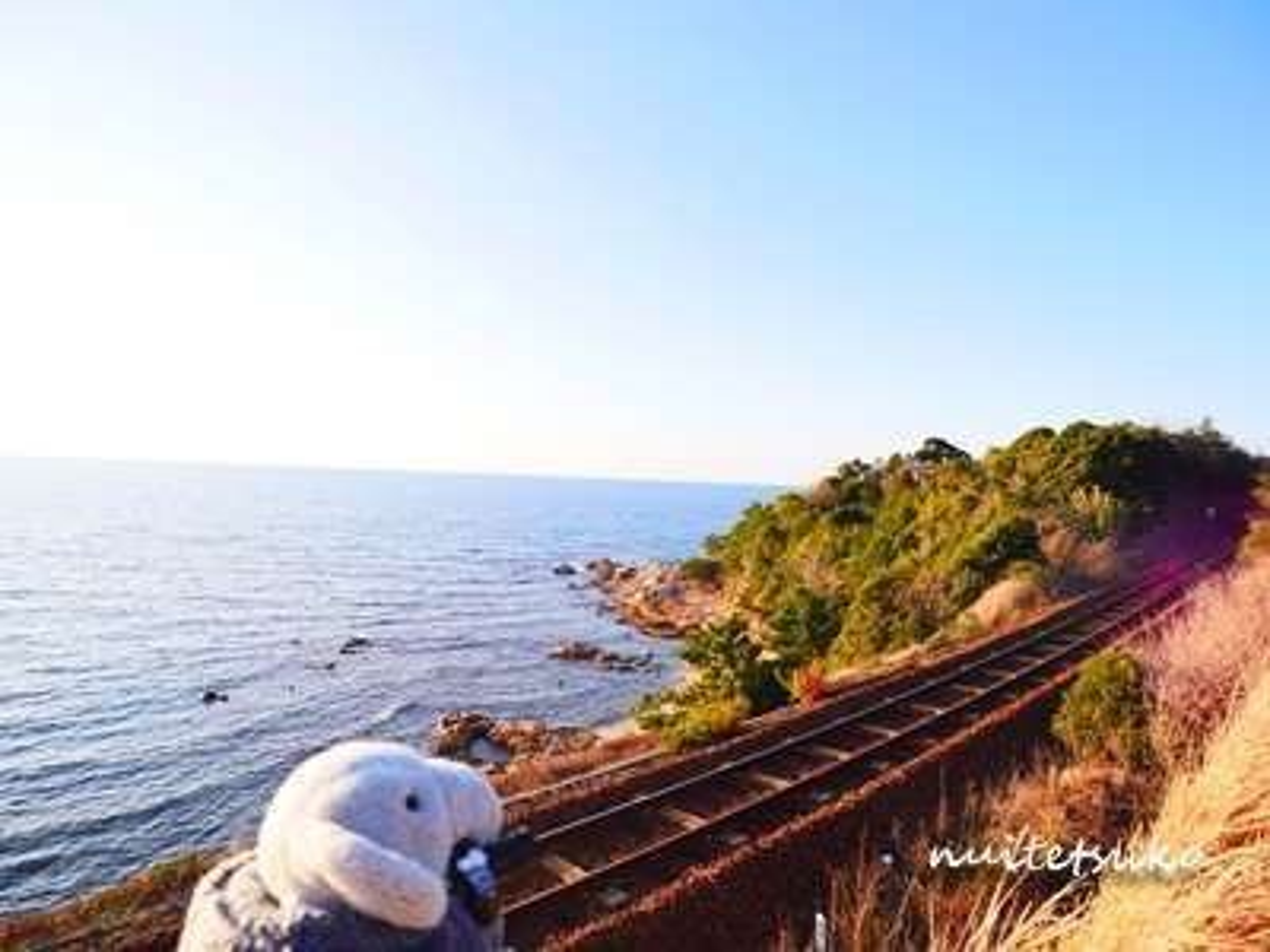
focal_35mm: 24
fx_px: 881
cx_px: 635
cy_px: 476
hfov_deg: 71.6
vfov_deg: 56.8
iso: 250
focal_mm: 12
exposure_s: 1/400
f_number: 4.2
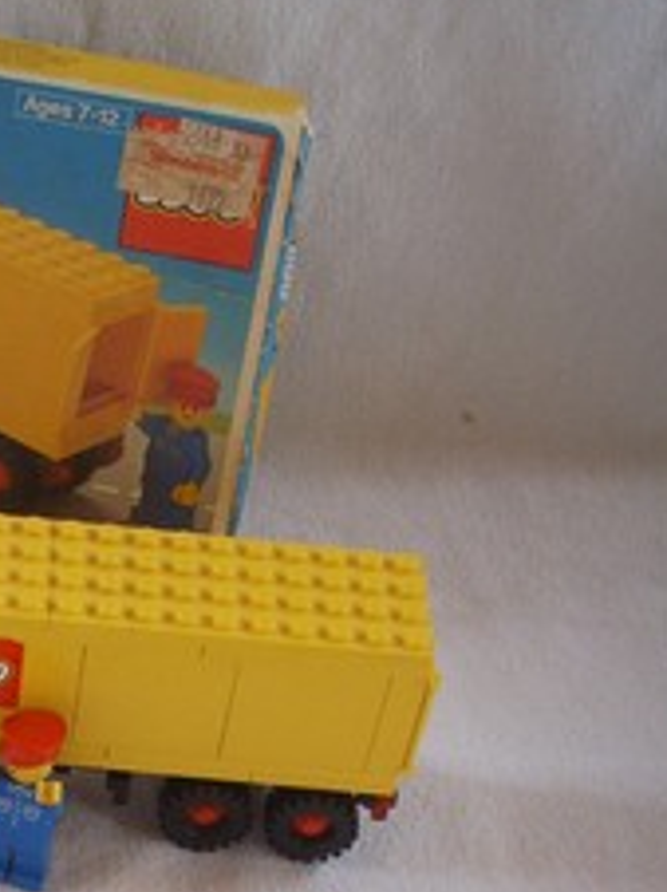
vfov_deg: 22.9
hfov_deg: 17.4
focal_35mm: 83
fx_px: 2136
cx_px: 39
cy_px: 829
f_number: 3.5
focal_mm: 6.6
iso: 120
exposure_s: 1/45
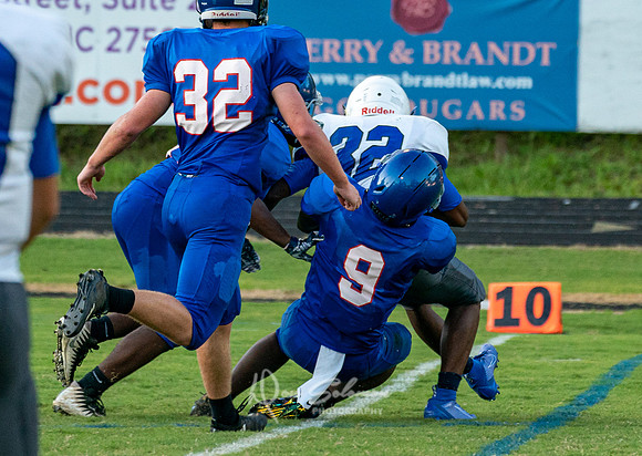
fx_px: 8882
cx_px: 340
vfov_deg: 2.9
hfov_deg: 4.1
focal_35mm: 488
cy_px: 164
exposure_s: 1/1000
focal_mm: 209
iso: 1600
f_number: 5.6
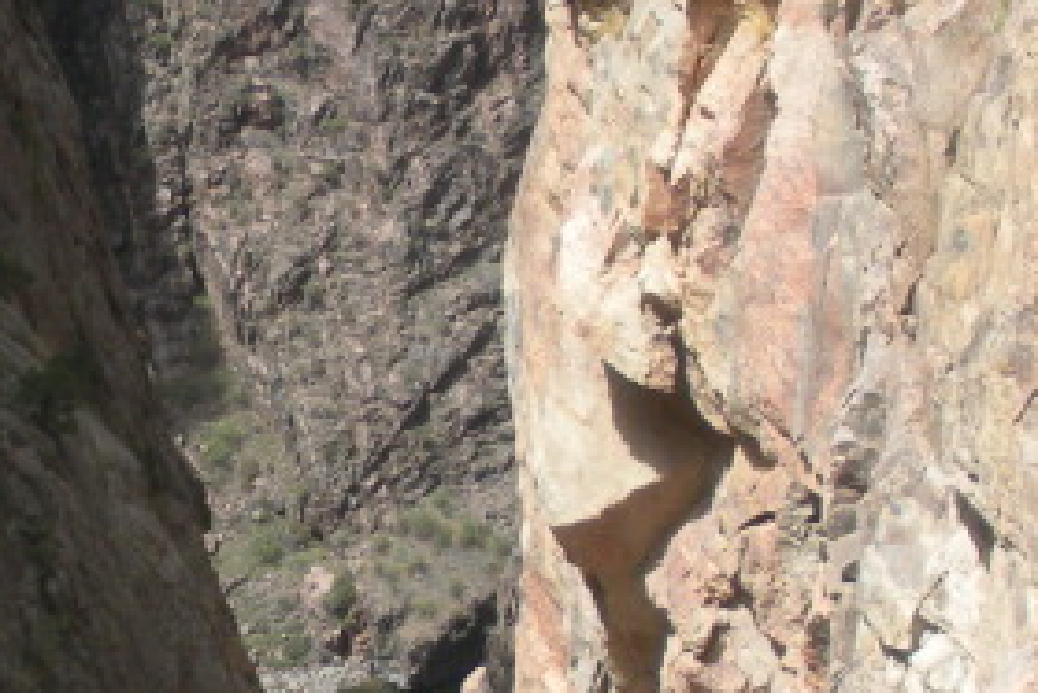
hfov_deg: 14.9
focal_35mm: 137
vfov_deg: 10.0
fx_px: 3952
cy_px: 548
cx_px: 189
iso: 64
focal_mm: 6.3
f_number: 3.5
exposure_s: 1/413
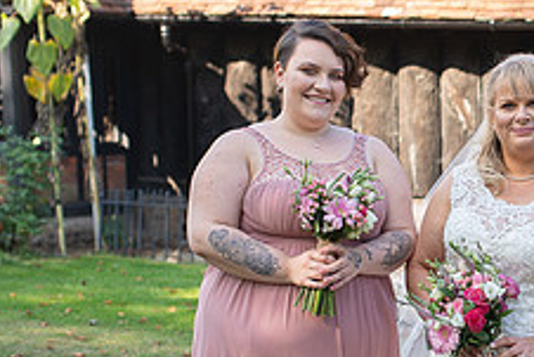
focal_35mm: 104
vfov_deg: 13.1
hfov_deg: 19.0
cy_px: 302
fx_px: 1544
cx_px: 558
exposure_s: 1/320
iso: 100
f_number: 2.8
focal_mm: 35
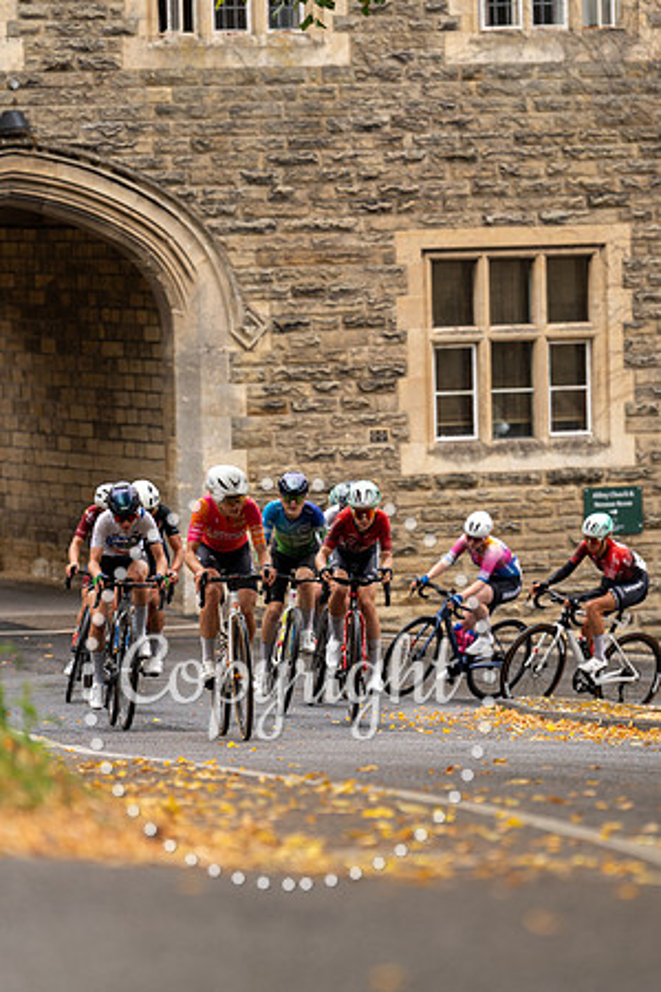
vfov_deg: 8.7
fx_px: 6524
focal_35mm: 237
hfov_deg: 5.8
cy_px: 538
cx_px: 308
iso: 640
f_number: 2.8
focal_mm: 143
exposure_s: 1/800
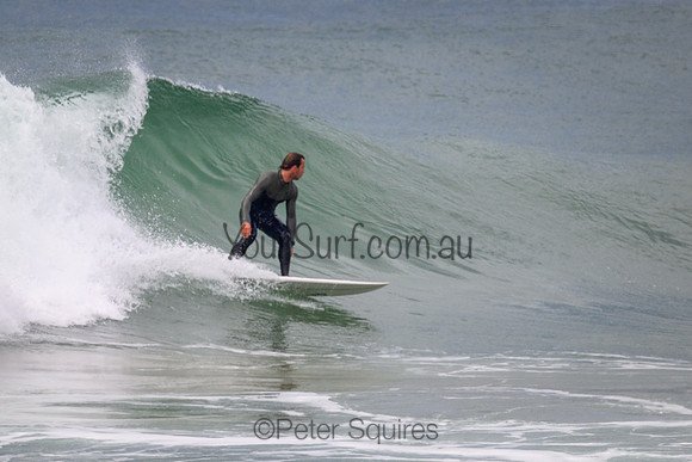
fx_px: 21121
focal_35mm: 1099
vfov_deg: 1.3
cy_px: 221
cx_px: 268
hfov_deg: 1.9
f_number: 11
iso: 1100
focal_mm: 800
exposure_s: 1/2000
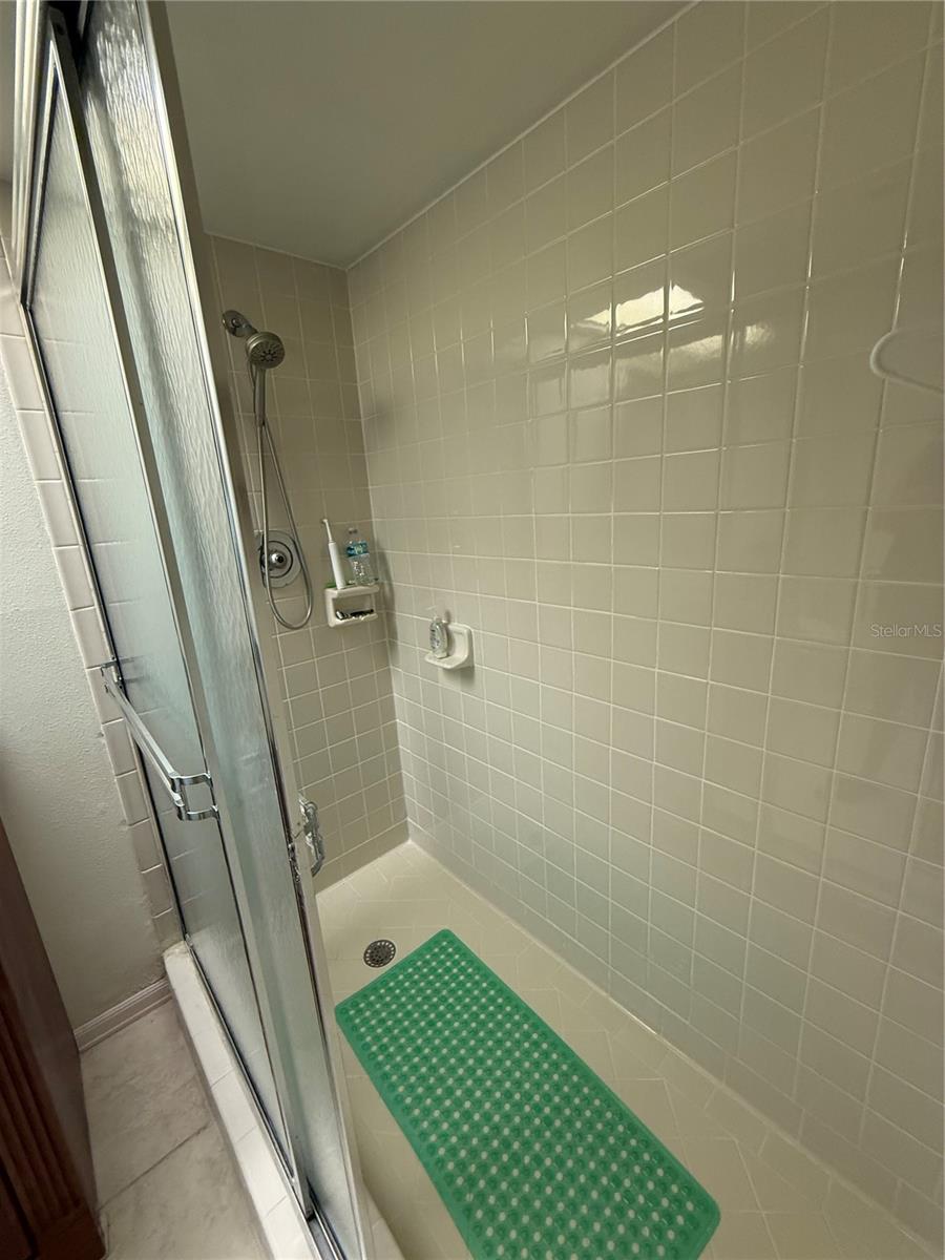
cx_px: 472
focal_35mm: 14
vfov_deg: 102.1
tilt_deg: -12.7
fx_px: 510
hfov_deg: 85.7
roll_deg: +4.0
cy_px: 630
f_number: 2.2
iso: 200
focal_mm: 2.22
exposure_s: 1/60
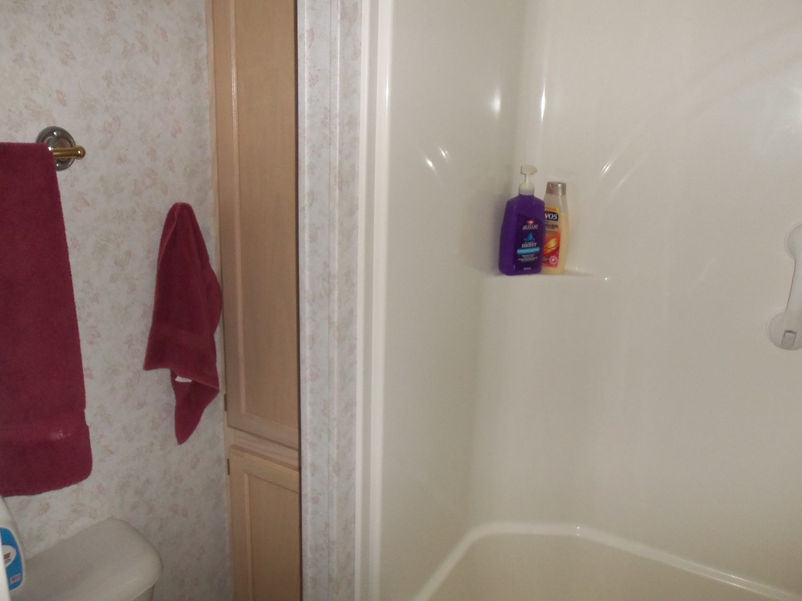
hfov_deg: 63.4
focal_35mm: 28
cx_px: 401
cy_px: 300
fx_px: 649
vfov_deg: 49.7
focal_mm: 5.1
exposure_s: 1/60
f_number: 3.3
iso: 200
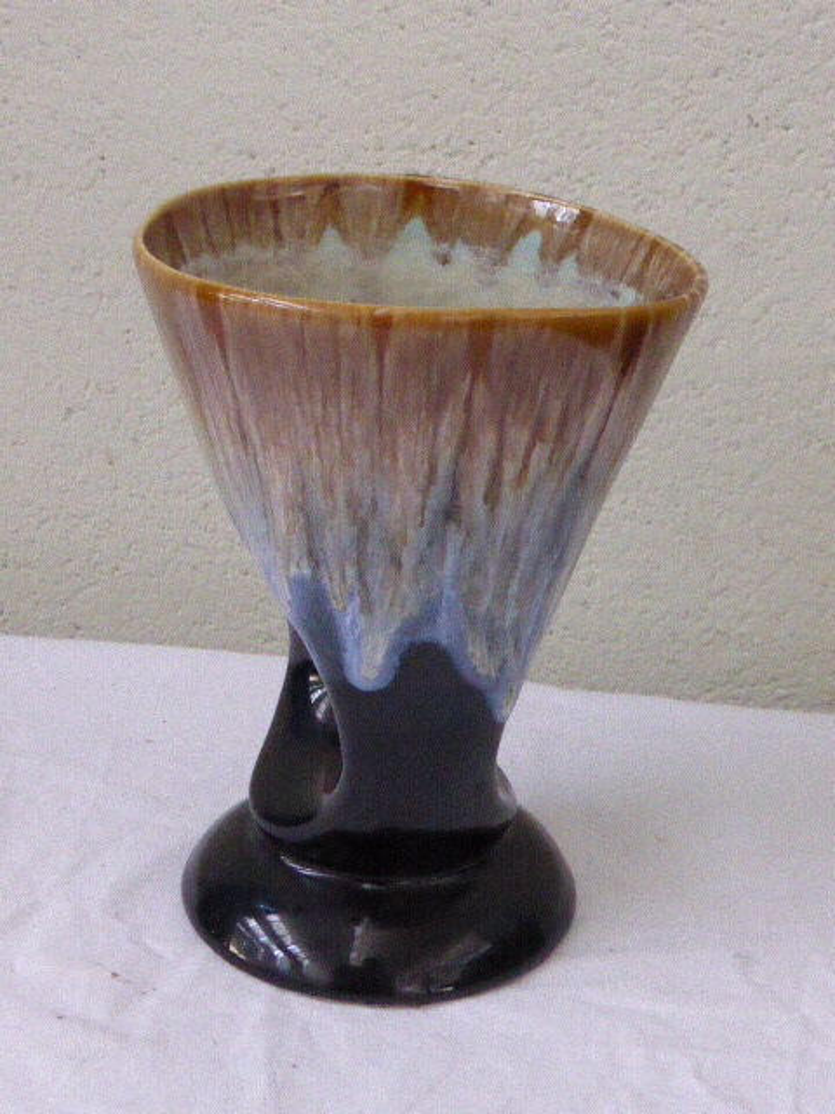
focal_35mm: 65
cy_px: 557
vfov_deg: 29.8
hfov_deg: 22.6
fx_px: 2091
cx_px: 418
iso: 2500
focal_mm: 11
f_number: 4.8
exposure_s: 1/60
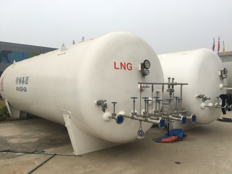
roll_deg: -0.9
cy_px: 87
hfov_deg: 61.7
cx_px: 116
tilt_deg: +0.1
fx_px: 194
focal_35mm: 29
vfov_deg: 48.2
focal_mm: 4.15
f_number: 2.2
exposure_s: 1/605
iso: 25
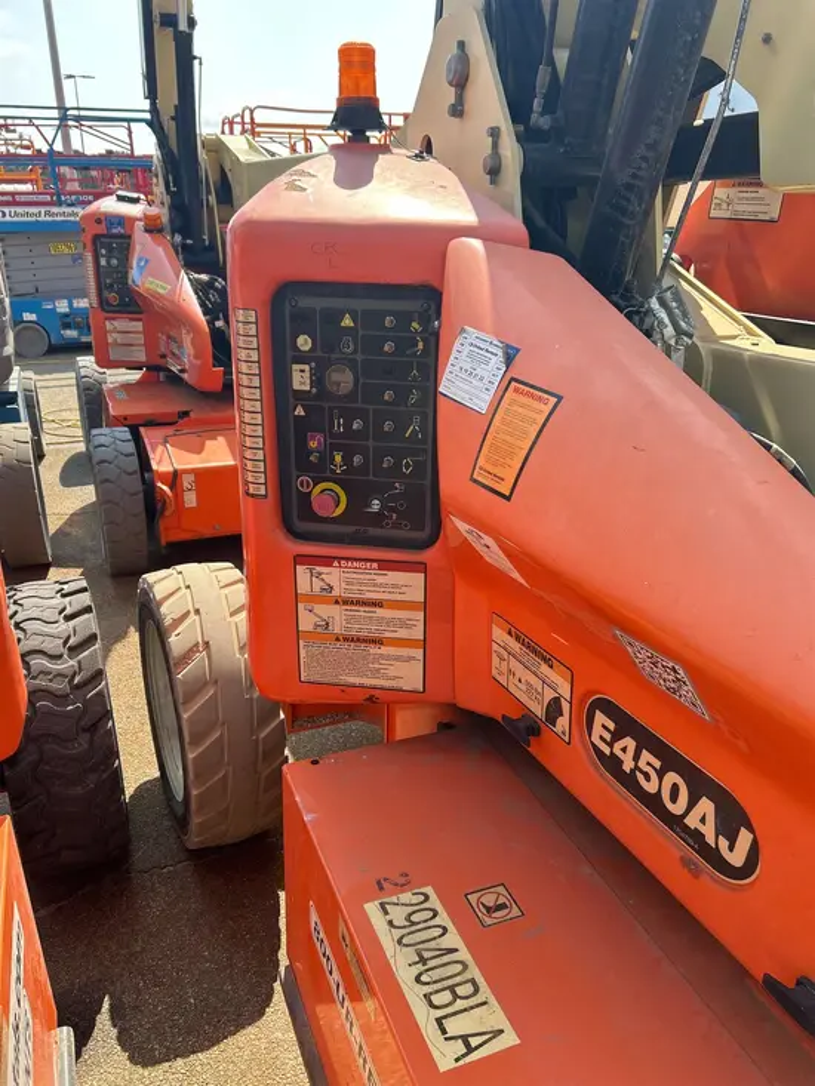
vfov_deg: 67.3
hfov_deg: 53.1
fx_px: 816
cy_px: 543
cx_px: 408
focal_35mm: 26
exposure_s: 1/1266
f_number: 1.5
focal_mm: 5.7
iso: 50
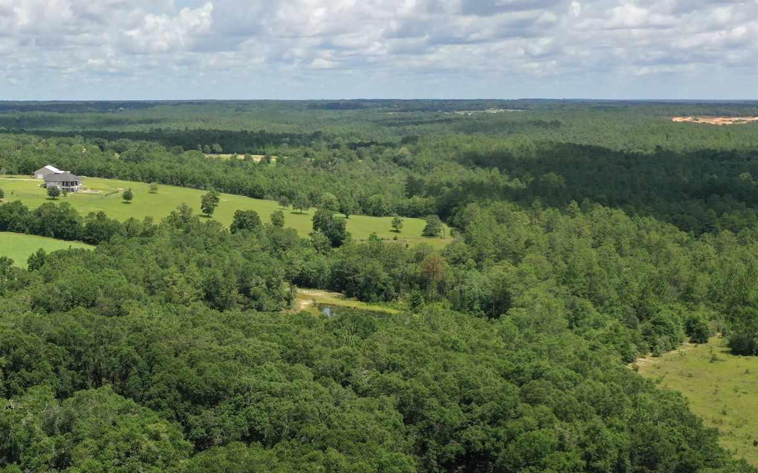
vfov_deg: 26.2
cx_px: 139
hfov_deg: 39.3
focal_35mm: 49
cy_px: 313
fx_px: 1012
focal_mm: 10.26
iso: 100
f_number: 5.6
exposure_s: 1/500
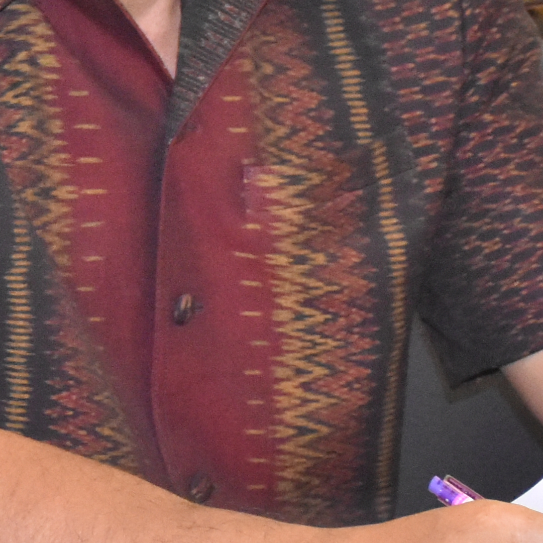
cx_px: -563
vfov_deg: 5.5
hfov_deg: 5.4
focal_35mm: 318
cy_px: 26
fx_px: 5650
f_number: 6.3
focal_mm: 45
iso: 2500
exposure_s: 1/80
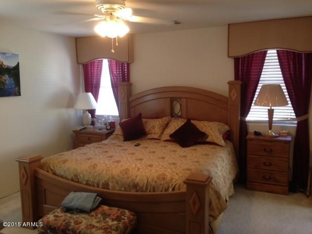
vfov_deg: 42.9
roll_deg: +1.8
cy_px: 117
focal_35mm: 33
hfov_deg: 55.4
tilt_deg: -9.3
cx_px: 156
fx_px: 297
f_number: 2.4
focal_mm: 4.12
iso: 125
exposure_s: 1/20
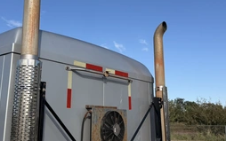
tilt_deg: +18.0
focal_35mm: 40
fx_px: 246
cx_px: 92
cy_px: 60
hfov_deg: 49.0
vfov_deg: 32.0
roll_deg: +0.6
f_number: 1.78
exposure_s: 1/4405
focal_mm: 6.76
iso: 80
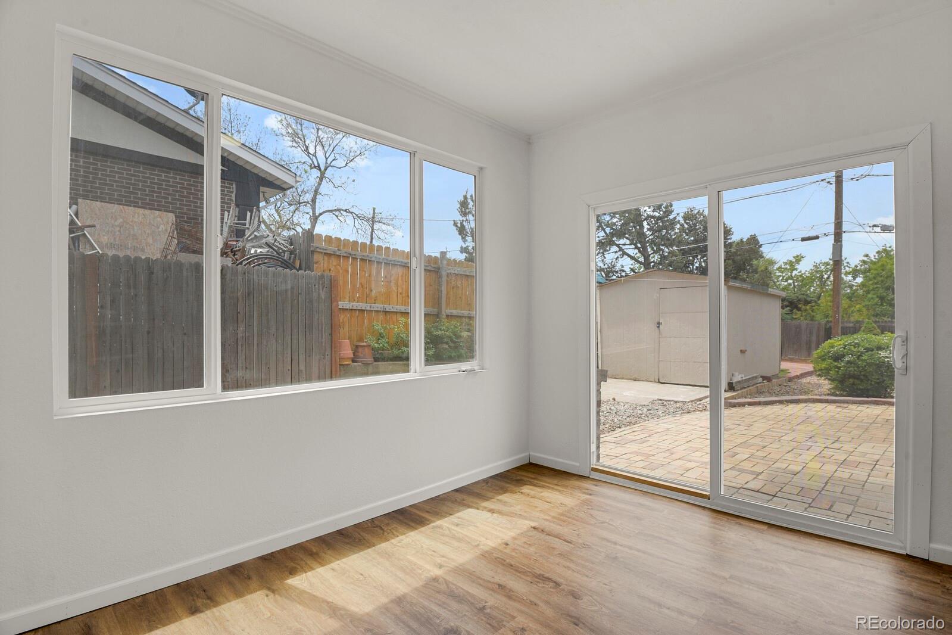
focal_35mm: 17
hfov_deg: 93.3
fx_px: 450
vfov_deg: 70.4
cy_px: 318
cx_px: 476
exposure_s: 1/10
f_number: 8
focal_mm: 17
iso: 250
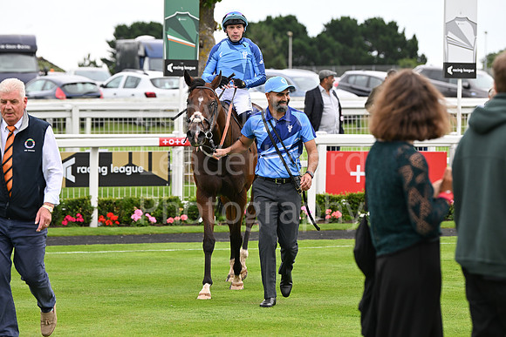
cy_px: 168
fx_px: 1898
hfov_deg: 15.2
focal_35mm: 135
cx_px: 253
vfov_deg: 10.2
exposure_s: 1/800
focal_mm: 135
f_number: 4.5
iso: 800
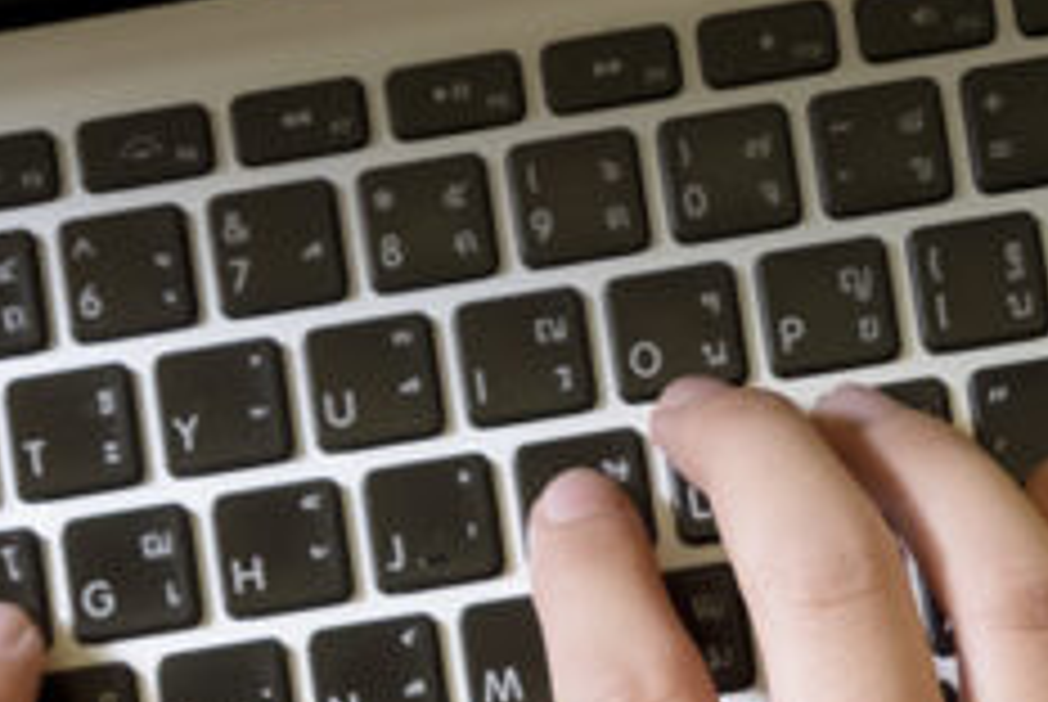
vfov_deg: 8.6
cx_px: 1169
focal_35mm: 158
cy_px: 758
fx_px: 4605
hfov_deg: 12.7
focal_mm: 24.3
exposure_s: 1/40
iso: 800
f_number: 5.6
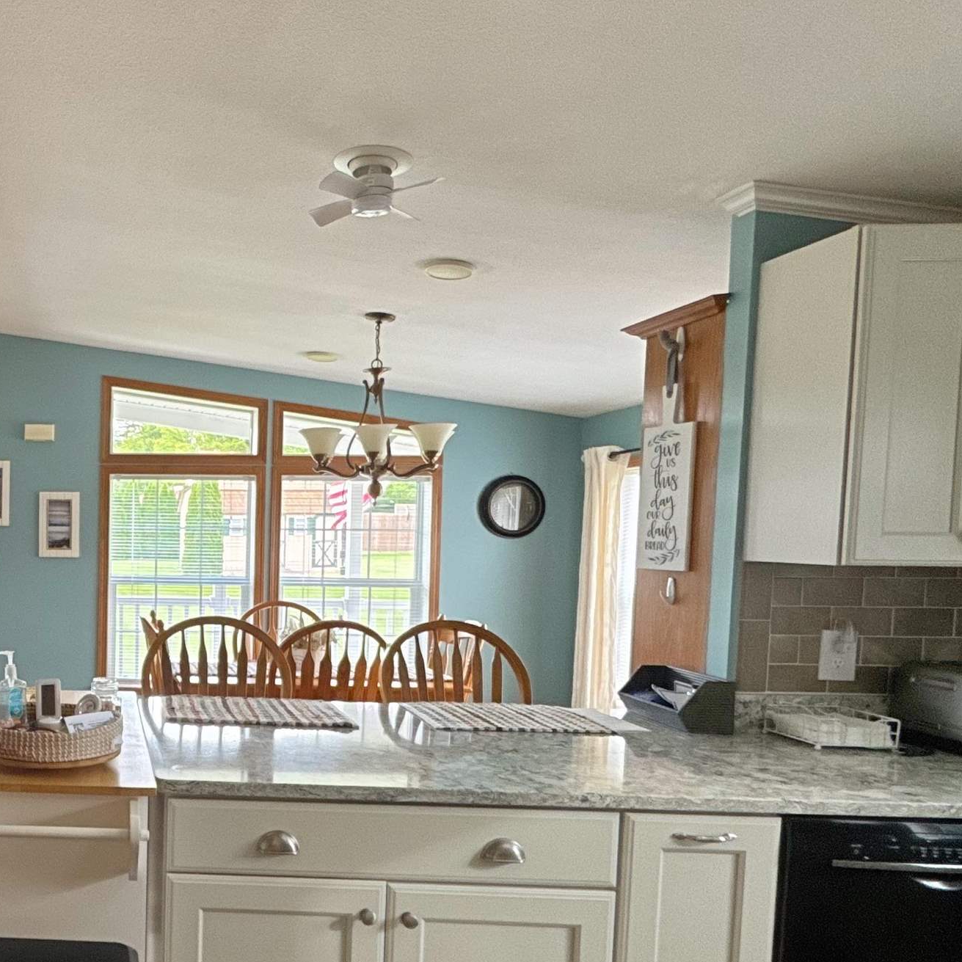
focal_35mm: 29
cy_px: 586
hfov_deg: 47.4
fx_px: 912
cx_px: 26
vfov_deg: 55.1
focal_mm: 2.22
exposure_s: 1/120
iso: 125
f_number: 2.2
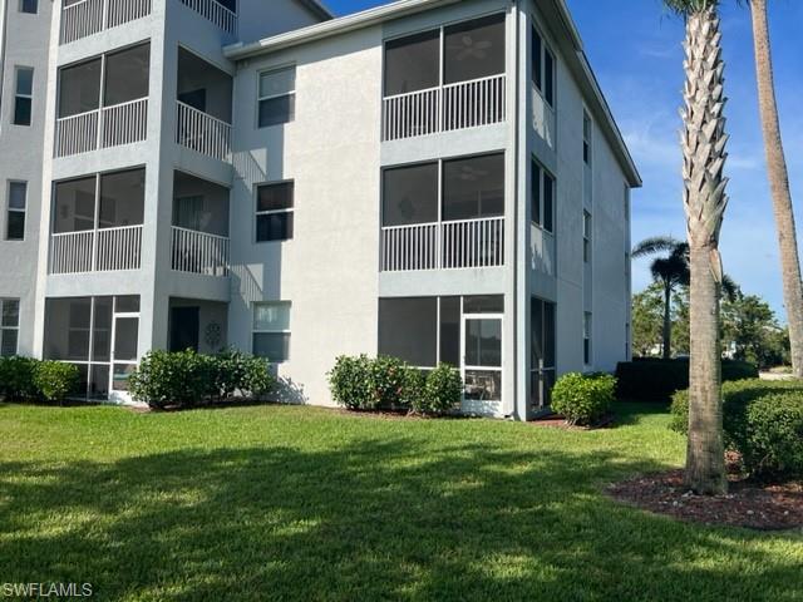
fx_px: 603
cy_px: 301
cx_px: 402
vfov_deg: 53.1
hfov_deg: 67.3
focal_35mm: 26
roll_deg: -1.1
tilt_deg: +3.8
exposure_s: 1/5882
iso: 50
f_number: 1.5
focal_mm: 5.7
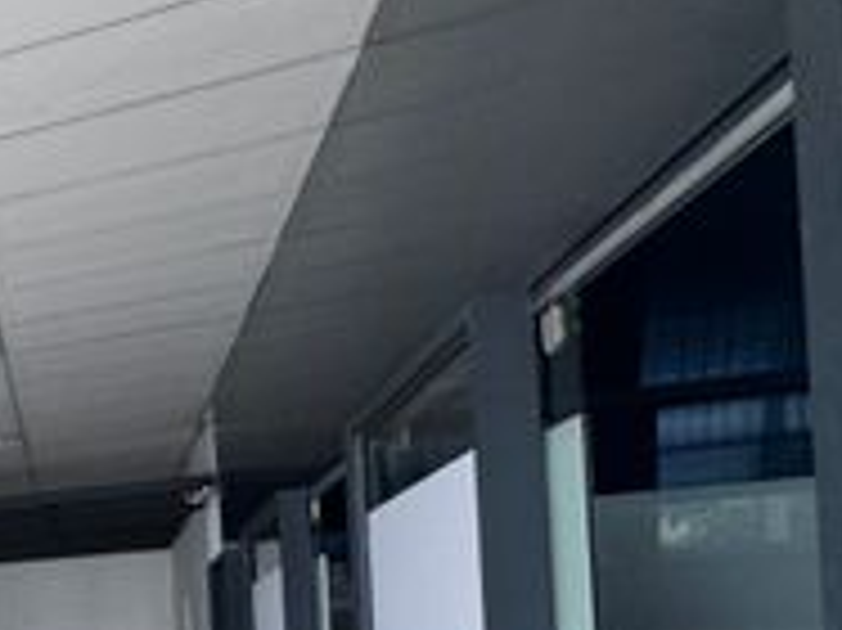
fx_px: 1167
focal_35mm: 48
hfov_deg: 24.7
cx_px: -554
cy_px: 698
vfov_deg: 27.6
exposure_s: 1/99
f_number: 2.2
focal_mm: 2.22
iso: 100
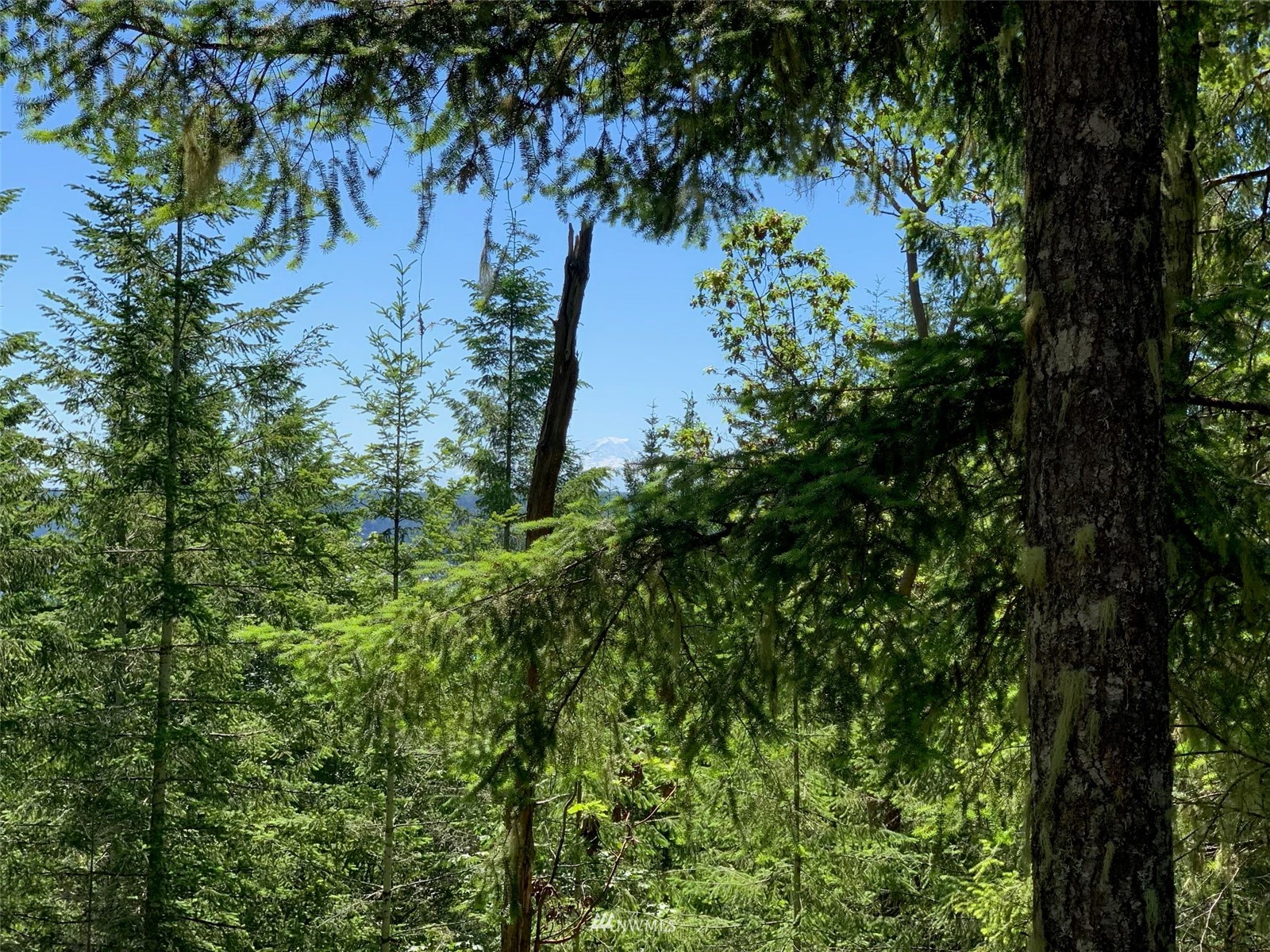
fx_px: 1908
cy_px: 476
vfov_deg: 28.0
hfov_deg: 36.8
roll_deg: -1.6
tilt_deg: +0.7
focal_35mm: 52
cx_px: 635
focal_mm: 6
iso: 16
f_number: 2.4
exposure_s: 1/737
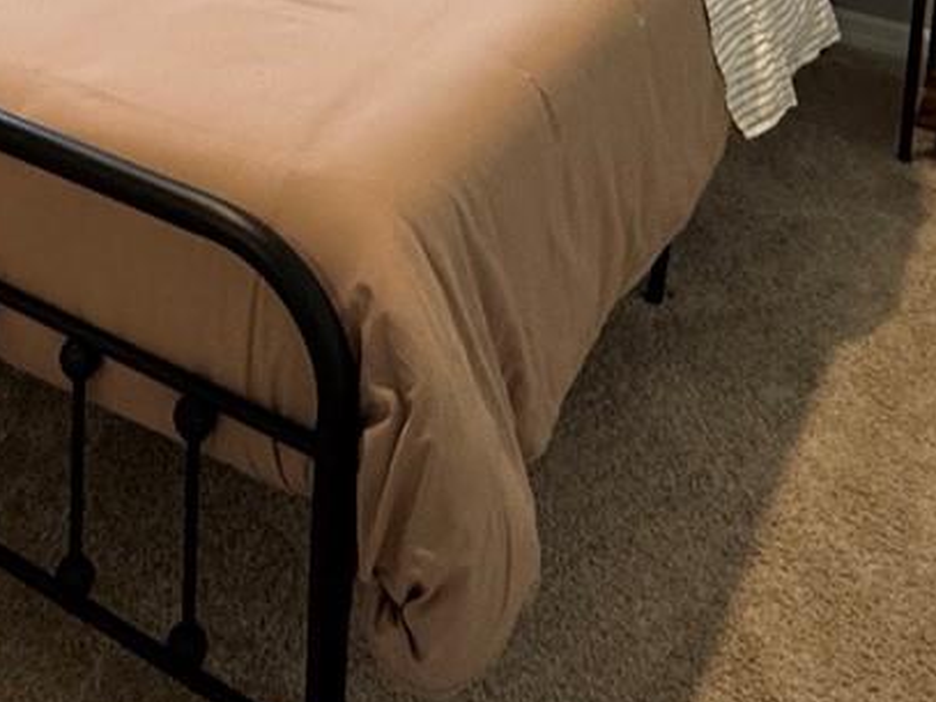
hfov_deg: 34.3
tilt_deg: -9.9
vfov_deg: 21.6
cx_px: 246
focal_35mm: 55
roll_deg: -1.2
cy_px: -391
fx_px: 1487
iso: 200
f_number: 2.2
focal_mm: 2.22
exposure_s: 1/60
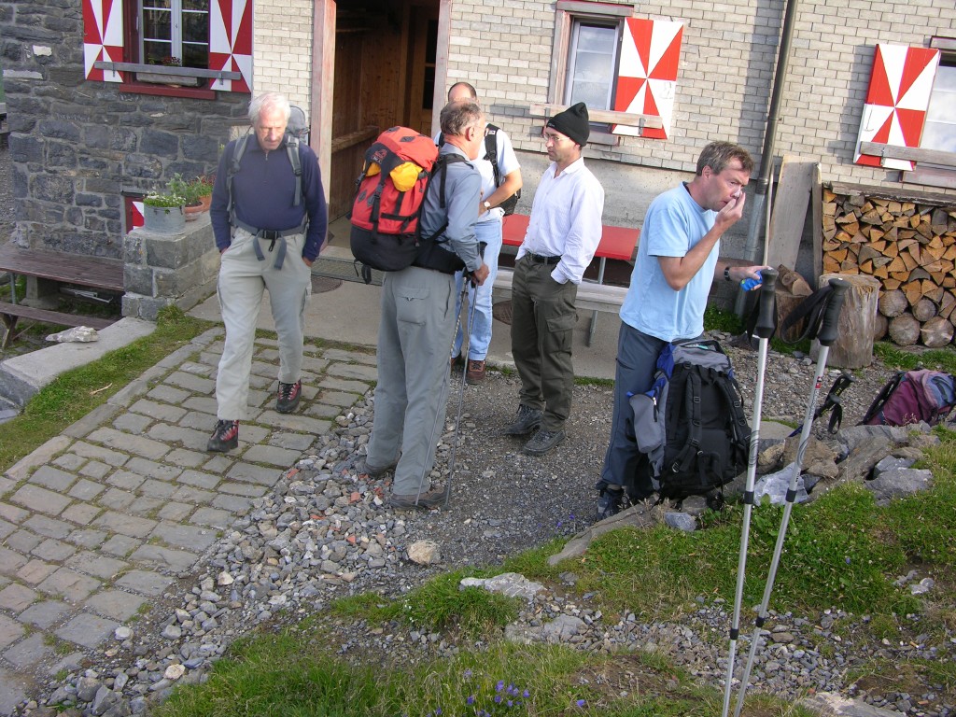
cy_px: 358
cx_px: 478
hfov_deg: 52.6
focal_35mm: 35
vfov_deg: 40.7
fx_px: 967
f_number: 3.5
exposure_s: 1/70.3
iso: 50
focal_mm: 8.9
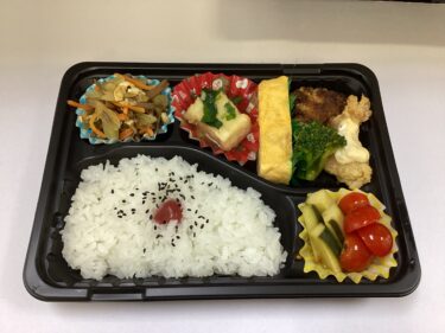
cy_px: 166
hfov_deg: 58.4
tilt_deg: -64.6
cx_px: 222
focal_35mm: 31
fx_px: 398
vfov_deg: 45.4
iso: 160
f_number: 2.4
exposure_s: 1/60
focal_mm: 3.3
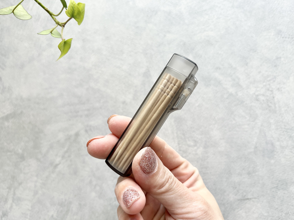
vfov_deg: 53.1
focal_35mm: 26
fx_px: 221
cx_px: 147
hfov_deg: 67.3
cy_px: 110
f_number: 1.6
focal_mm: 5.1
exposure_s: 1/169
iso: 40
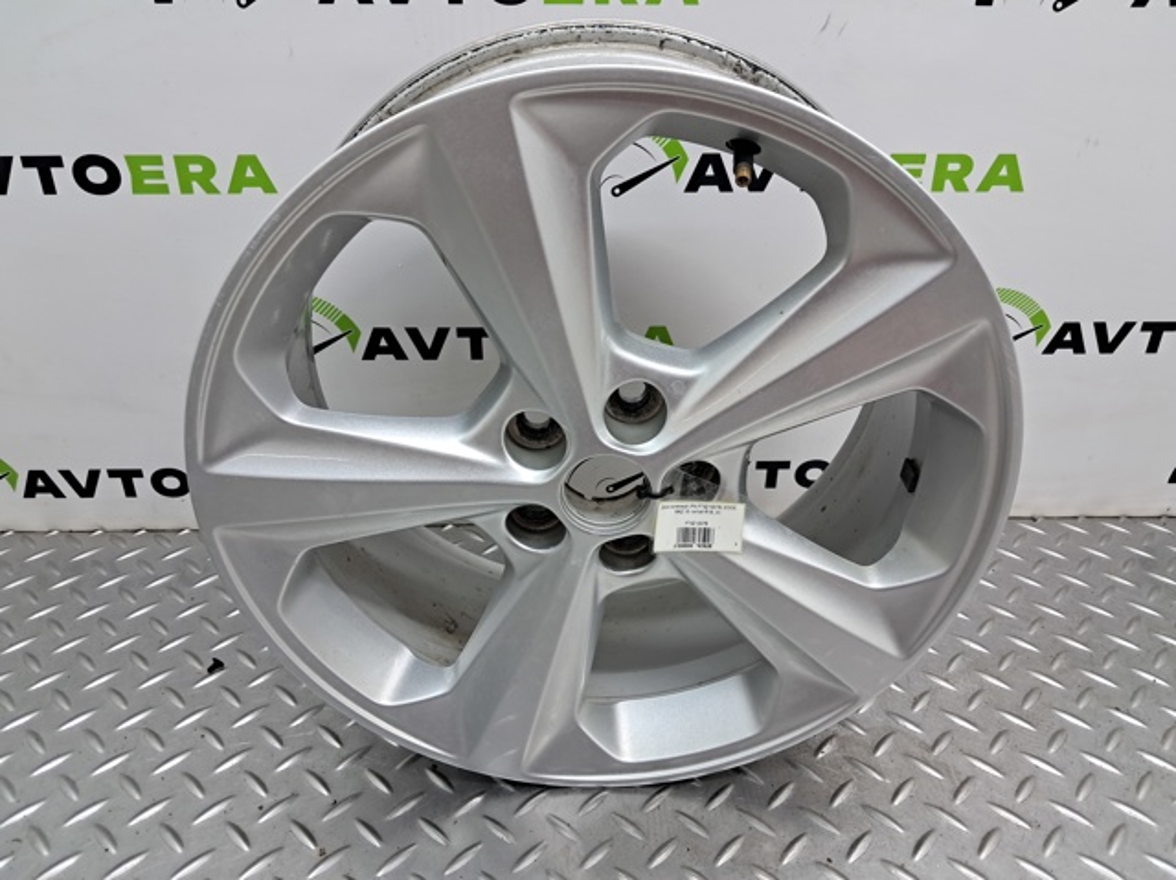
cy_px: 440
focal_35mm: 27
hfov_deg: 65.4
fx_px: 917
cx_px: 588
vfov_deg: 51.3
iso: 125
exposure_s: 1/60
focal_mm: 4
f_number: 1.8
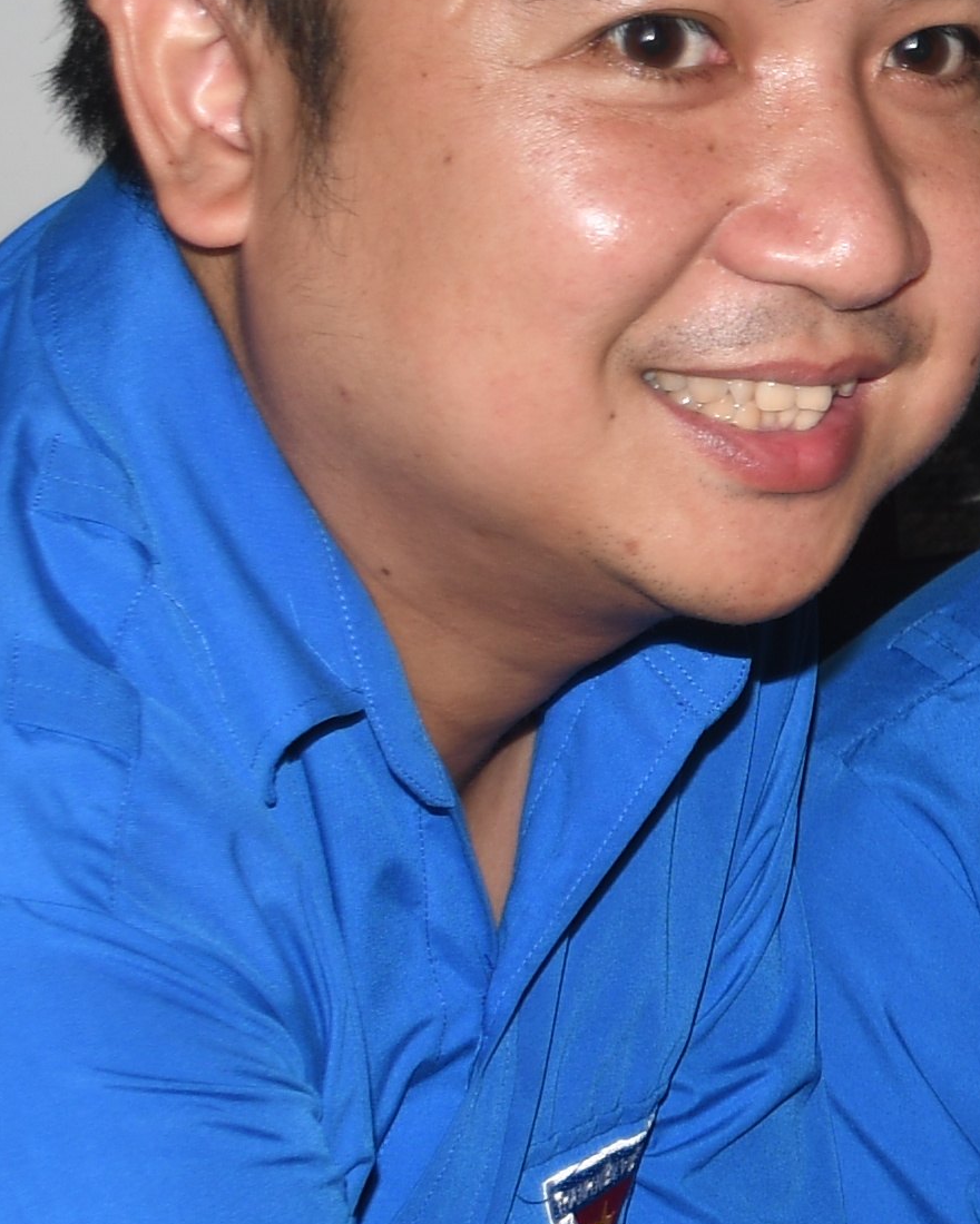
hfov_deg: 8.3
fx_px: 6200
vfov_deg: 11.2
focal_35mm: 171
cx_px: 2350
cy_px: 1098
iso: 100
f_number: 3.8
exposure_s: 1/60
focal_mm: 24
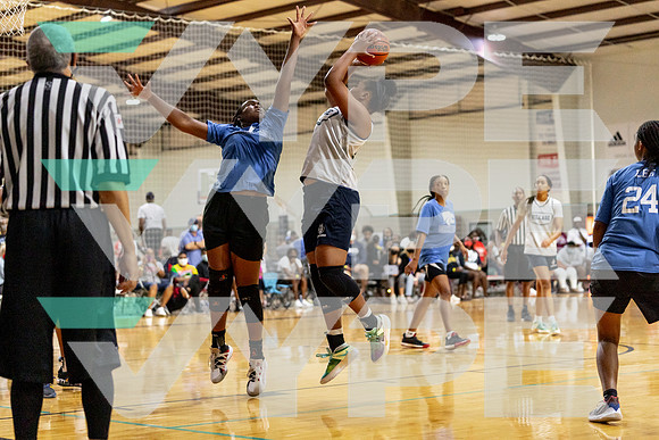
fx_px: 1318
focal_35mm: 72
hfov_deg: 28.1
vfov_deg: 18.9
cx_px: 330
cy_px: 220
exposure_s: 1/800
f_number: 2.8
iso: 2500
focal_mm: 72
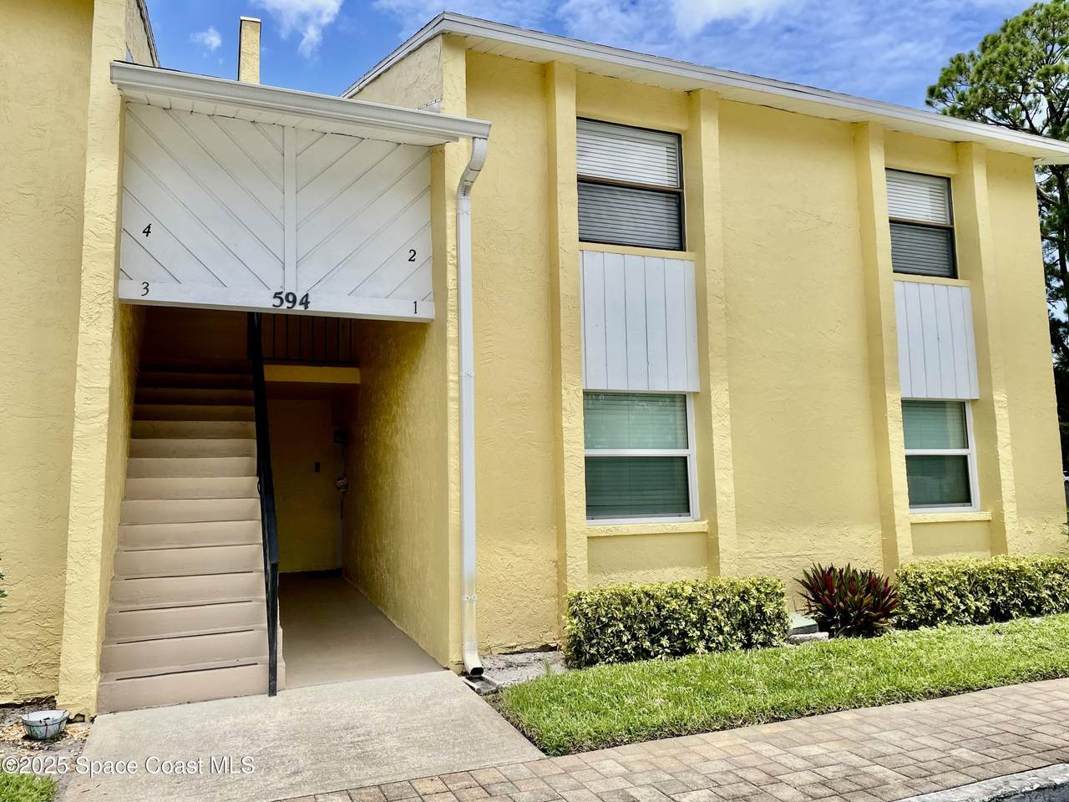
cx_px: 534
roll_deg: +1.7
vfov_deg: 53.1
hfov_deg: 67.3
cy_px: 401
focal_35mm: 26
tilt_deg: +6.4
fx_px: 803
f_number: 1.6
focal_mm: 4.2
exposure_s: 1/4132
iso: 32
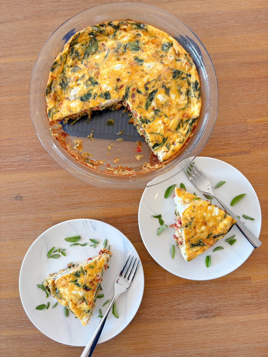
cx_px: 134
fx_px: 268
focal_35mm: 26
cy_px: 178
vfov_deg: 67.3
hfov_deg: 53.1
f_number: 1.6
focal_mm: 6
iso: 50
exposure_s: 1/120
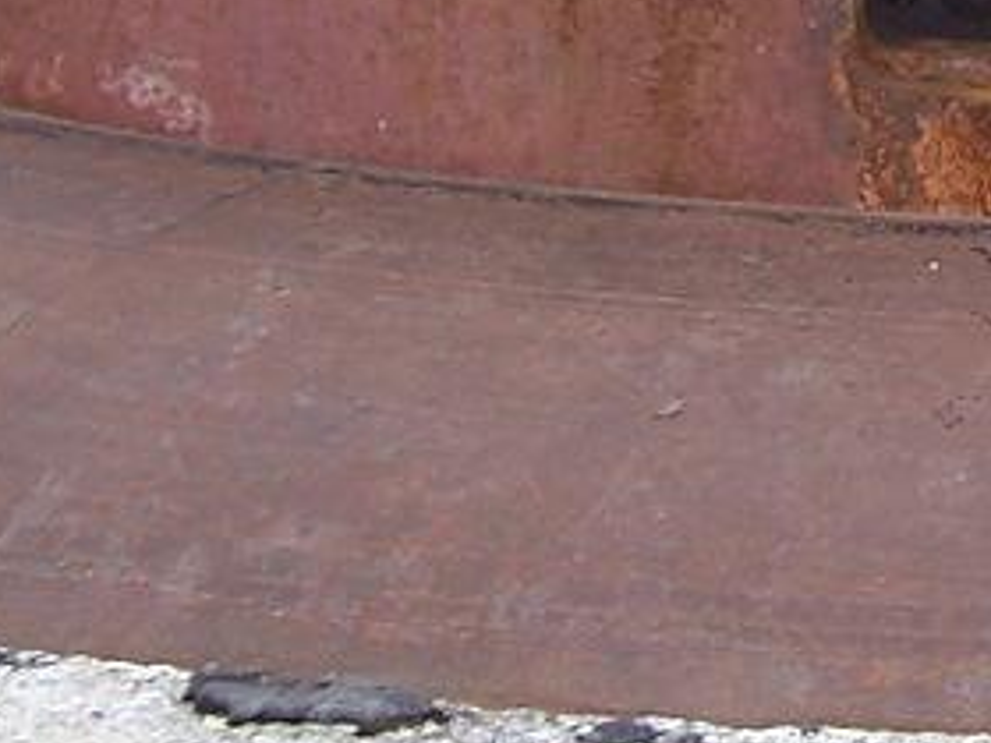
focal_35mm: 198
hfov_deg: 9.7
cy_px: -301
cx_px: 1465
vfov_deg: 7.4
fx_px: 5668
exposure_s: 1/250
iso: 80
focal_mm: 7.1
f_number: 2.9
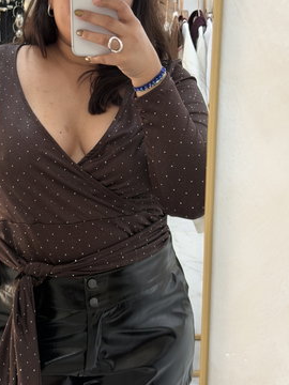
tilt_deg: -14.1
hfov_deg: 20.6
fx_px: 790
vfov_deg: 27.4
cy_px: 182
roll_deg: +1.7
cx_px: 83
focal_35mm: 71
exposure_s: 1/50
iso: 200
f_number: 1.78
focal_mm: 6.76
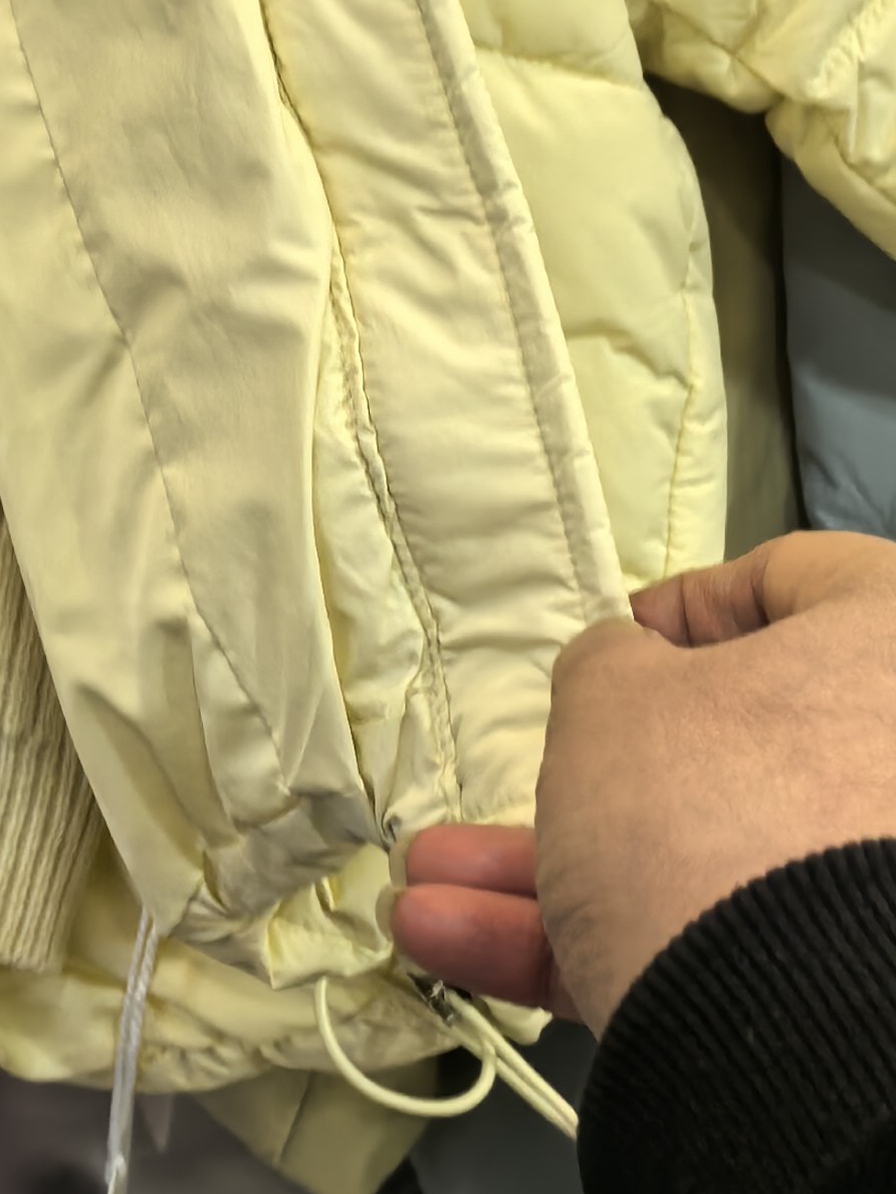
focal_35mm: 93
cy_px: -89
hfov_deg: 15.0
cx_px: -355
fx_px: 3209
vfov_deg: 20.2
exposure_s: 1/100
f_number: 2
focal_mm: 5.75
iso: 250
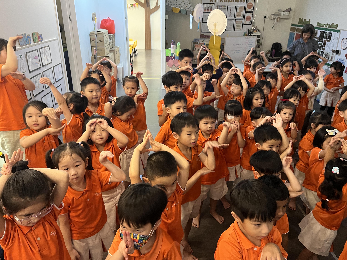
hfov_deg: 67.3
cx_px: 174
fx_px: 261
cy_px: 130
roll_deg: -0.9
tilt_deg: -23.6
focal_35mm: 26
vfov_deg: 53.1
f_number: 1.6
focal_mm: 5.1
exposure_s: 1/33
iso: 400
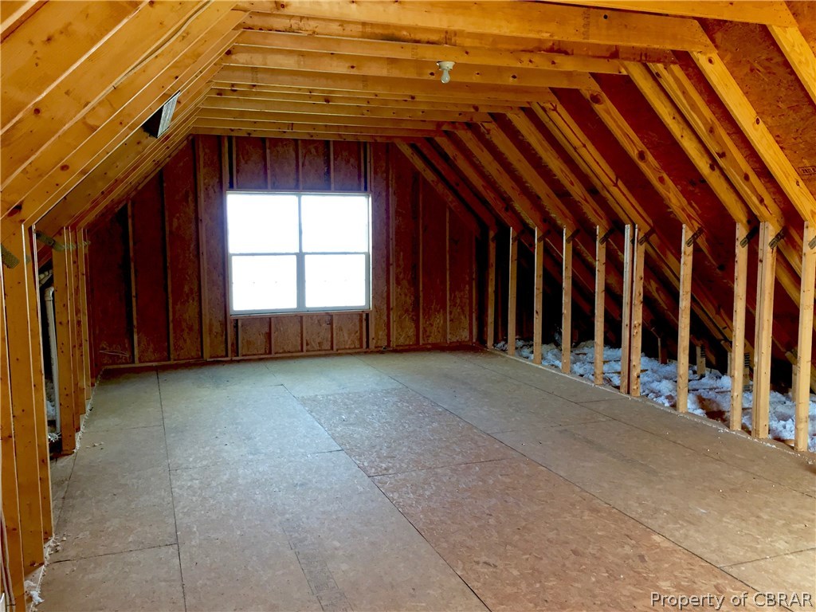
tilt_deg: -5.5
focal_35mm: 29
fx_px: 684
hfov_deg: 61.7
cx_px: 408
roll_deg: -1.7
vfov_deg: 48.2
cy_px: 306
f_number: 2.2
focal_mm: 4.15
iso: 64
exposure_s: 1/30
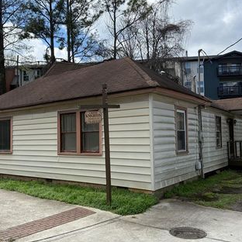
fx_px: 269
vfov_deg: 48.4
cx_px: 95
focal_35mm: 34
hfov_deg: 48.1
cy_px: 128
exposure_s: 1/4167
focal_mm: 6.76
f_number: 1.78
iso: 100
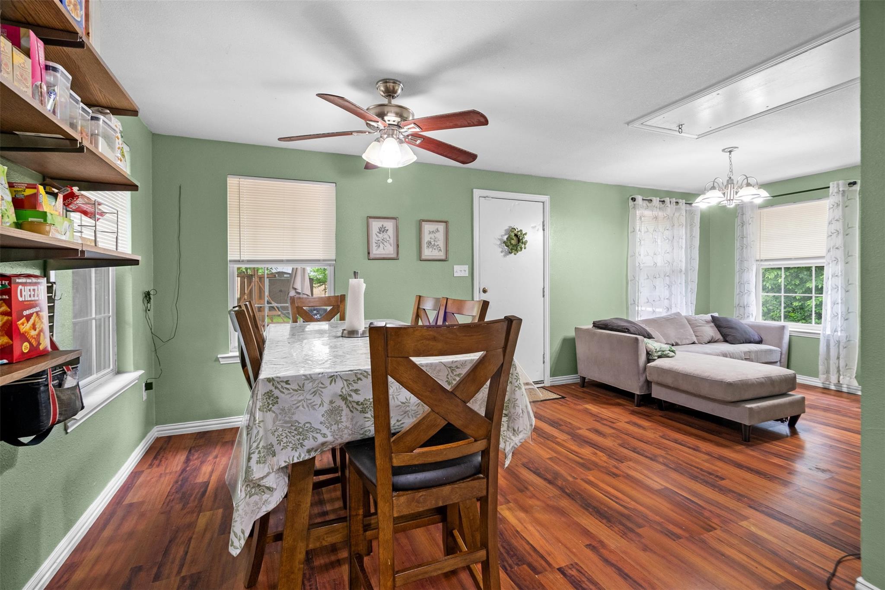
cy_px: 295
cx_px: 442
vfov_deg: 73.7
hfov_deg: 96.7
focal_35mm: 16
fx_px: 393
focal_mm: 16
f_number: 7.1
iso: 800
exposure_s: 1
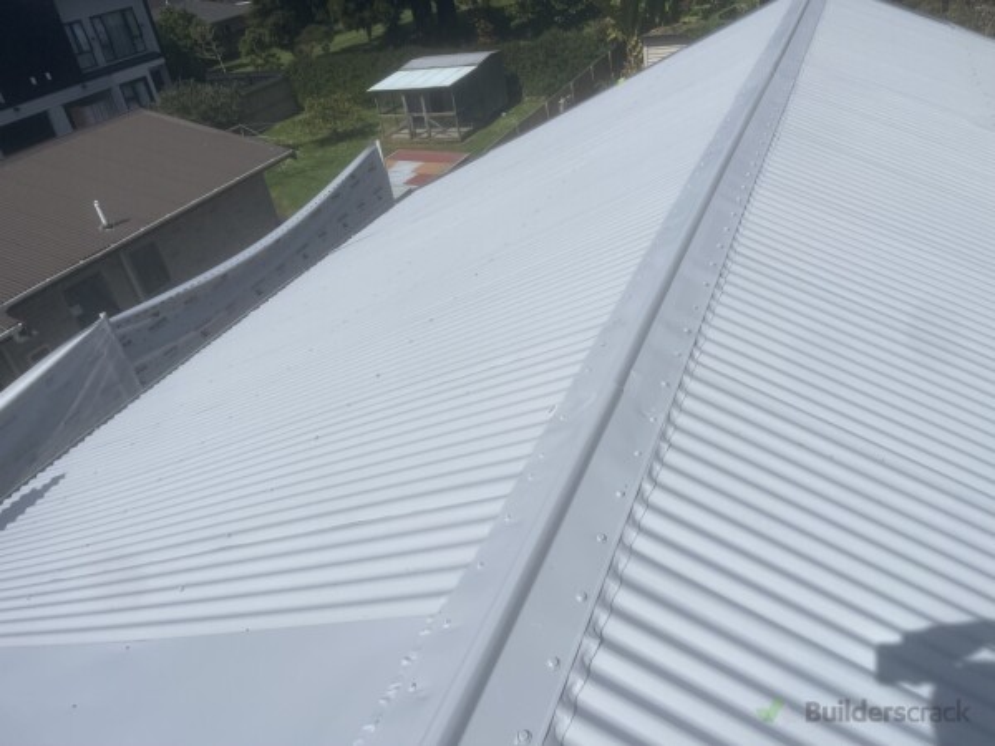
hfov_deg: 69.4
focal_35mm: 25
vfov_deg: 54.9
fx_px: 719
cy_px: 373
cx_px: 498
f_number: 1.6
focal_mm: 5.1
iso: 32
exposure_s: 1/10989
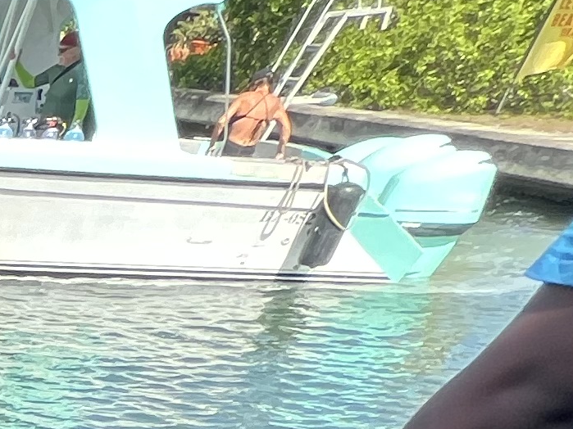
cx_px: -766
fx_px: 1241
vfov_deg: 14.0
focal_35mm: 75
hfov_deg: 15.5
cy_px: 1016
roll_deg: +1.2
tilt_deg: -37.4
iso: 32
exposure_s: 1/228
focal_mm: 1.57
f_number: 1.8
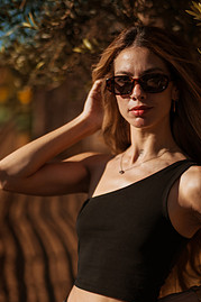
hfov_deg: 14.0
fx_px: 813
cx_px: 150
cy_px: 208
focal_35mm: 97
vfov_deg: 20.9
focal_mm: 58
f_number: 1.4
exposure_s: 1/8000
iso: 50
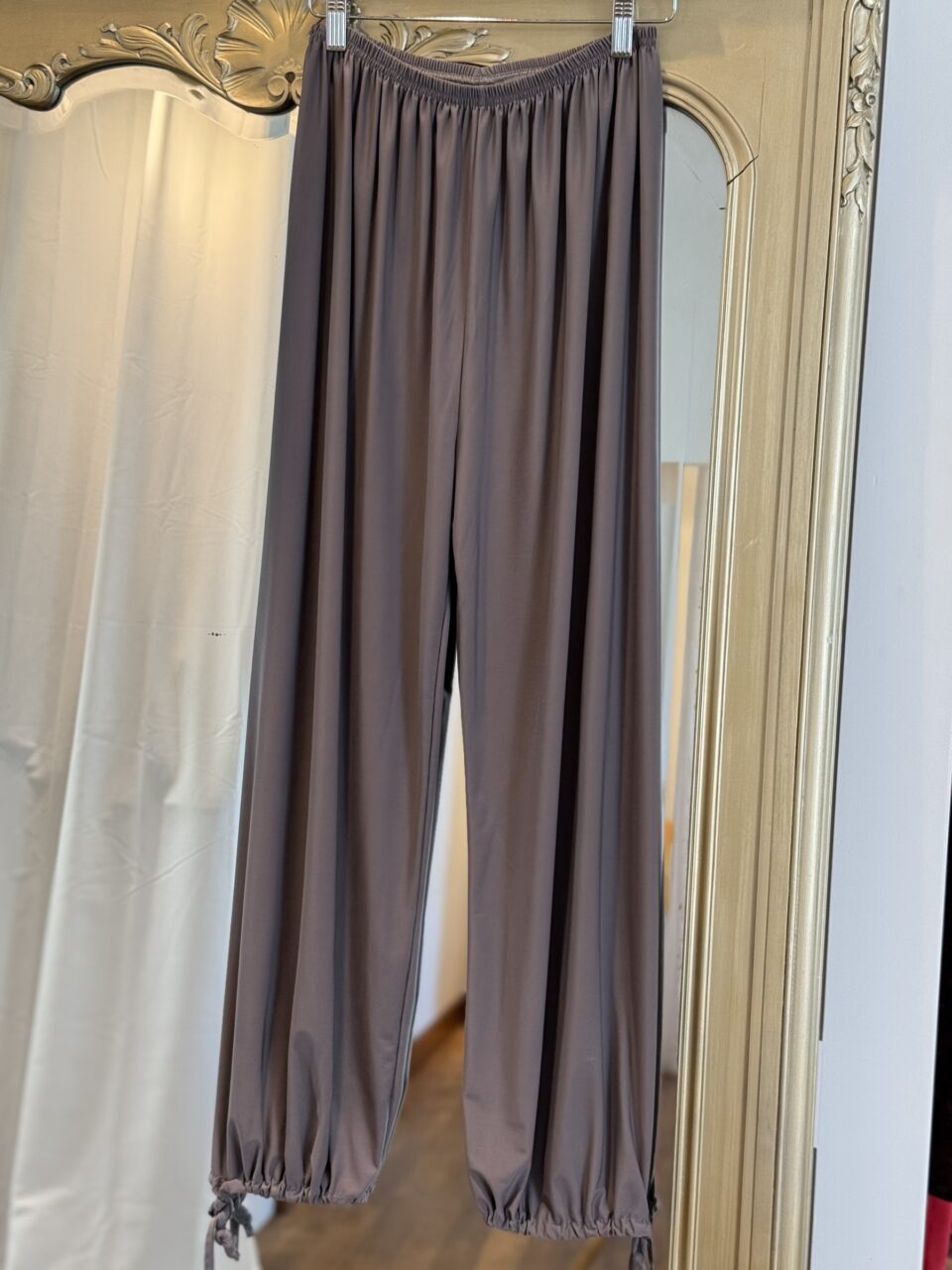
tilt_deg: -5.4
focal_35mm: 48
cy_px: 635
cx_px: 476
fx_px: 1760
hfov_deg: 30.3
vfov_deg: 39.7
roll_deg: -2.3
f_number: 1.78
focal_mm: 6.76
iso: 80
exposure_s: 1/256
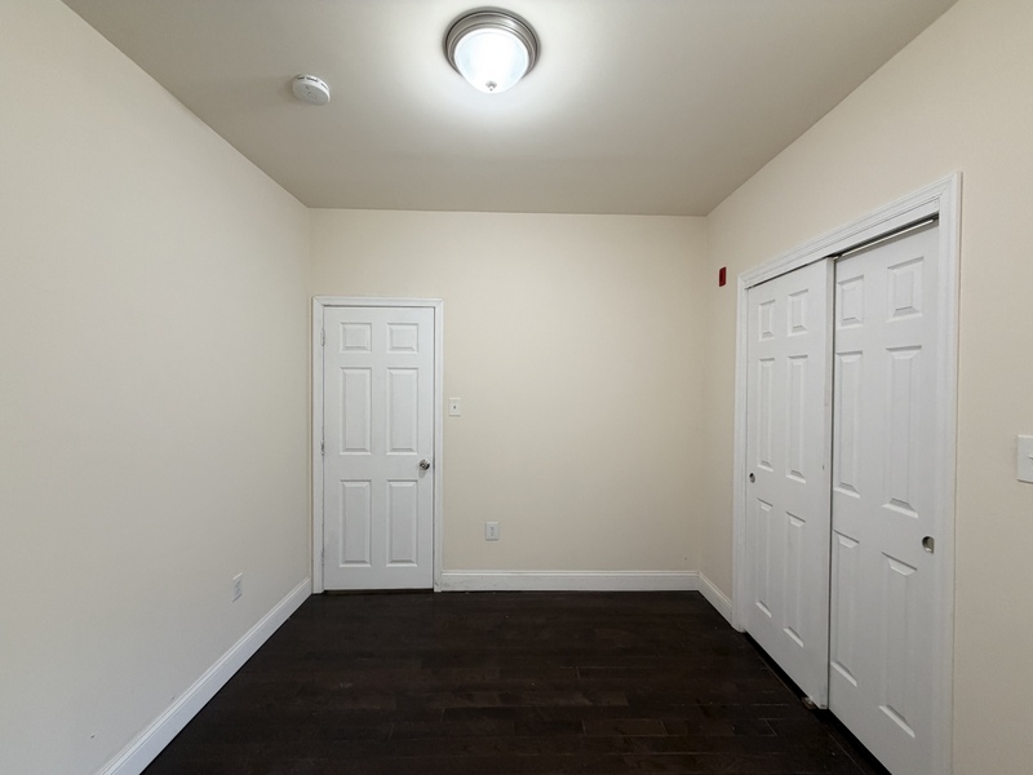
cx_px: 516
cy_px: 388
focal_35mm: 14
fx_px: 418
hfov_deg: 102.1
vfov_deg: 85.7
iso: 200
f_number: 2.2
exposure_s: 1/60
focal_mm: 2.22
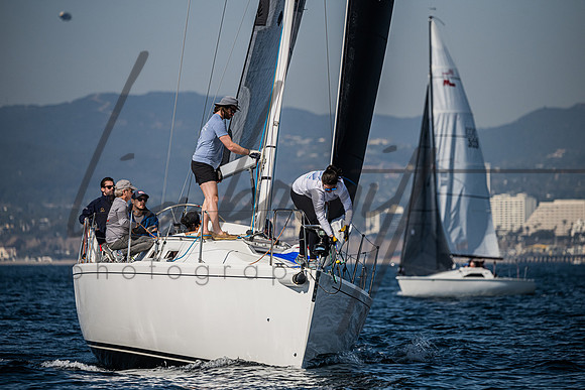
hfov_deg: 7.1
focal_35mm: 289
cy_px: 182
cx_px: 296
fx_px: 4693
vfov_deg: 4.8
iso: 400
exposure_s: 1/8000
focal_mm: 260
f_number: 5
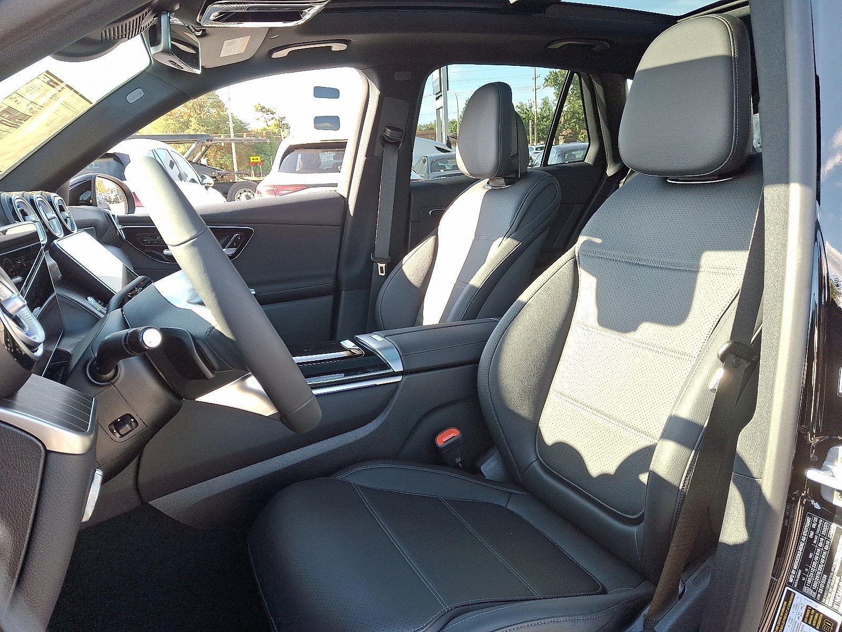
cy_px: 316
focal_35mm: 25
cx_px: 421
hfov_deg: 69.4
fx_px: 608
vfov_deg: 54.9
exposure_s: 1/120
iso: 25
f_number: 1.8
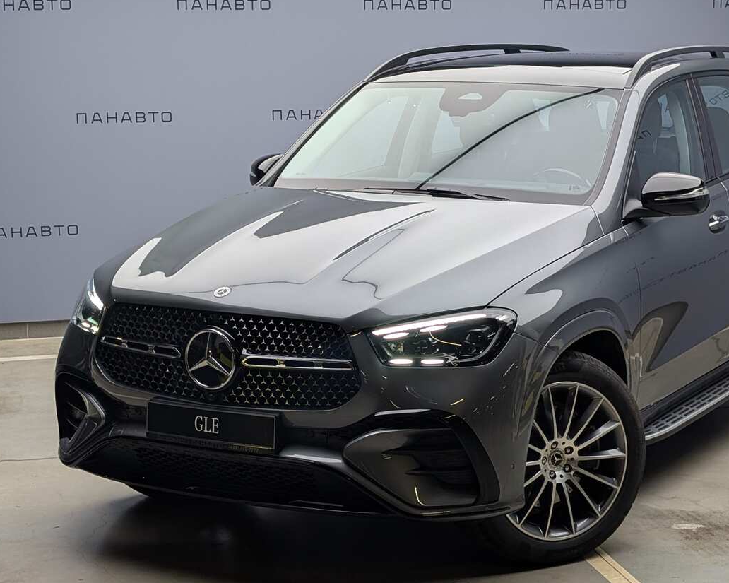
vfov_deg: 23.5
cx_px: 463
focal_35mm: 65
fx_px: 1402
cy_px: 290
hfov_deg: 29.0
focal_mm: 6.9
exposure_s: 1/100
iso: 22
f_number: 1.68
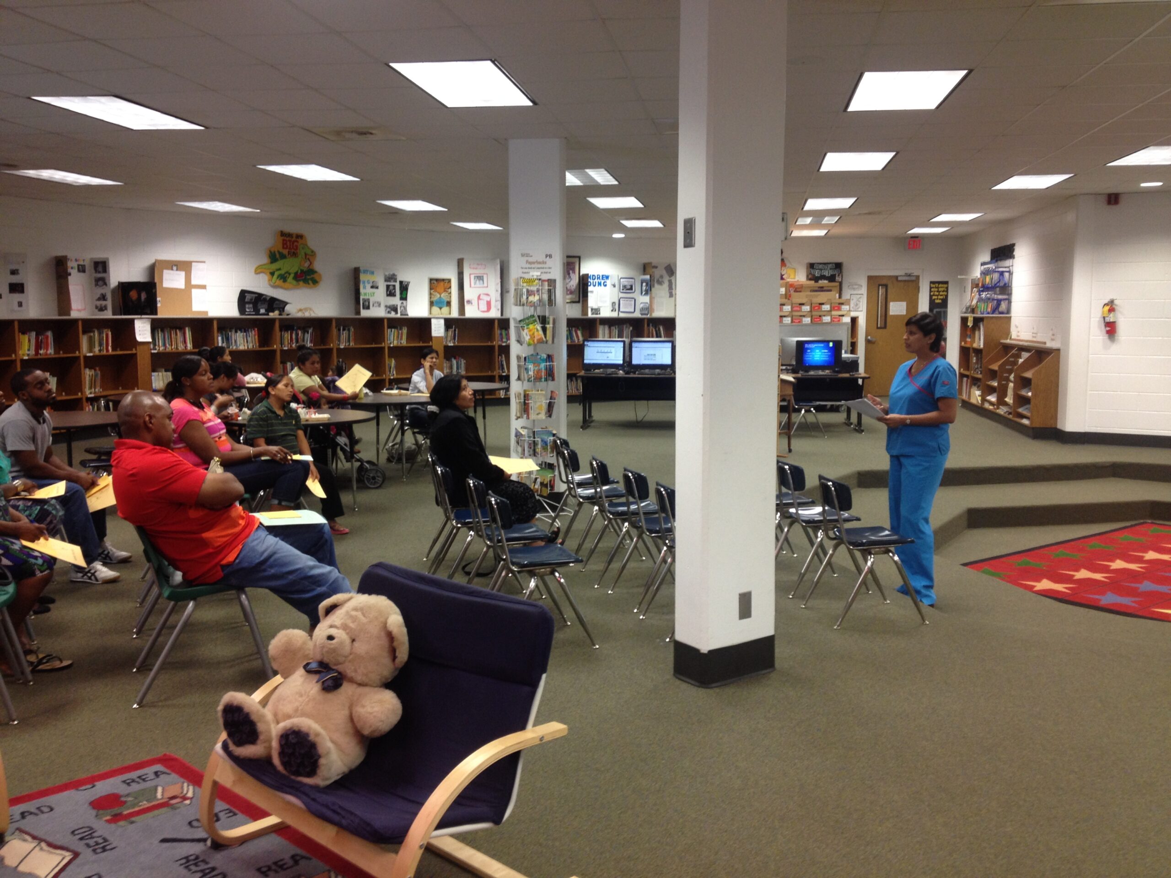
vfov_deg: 40.7
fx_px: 1184
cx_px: 586
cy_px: 439
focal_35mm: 35
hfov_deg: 52.6
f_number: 2.4
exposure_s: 1/20
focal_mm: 4.28
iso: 80
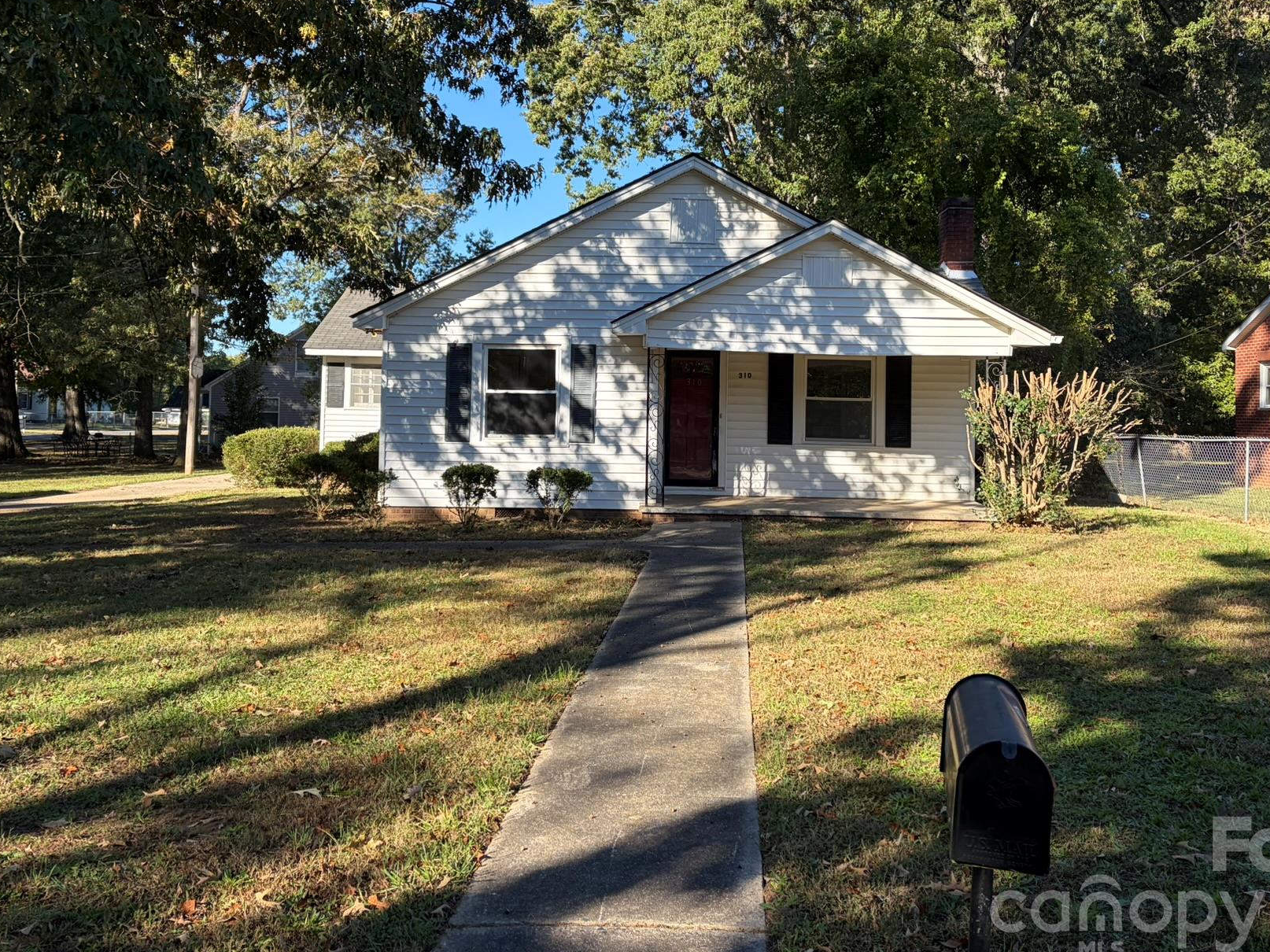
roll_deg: -0.6
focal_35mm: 33
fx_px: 1211
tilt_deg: +2.4
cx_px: 658
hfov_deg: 55.3
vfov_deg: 42.7
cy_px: 367
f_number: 1.6
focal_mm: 5.96
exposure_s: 1/1517
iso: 64
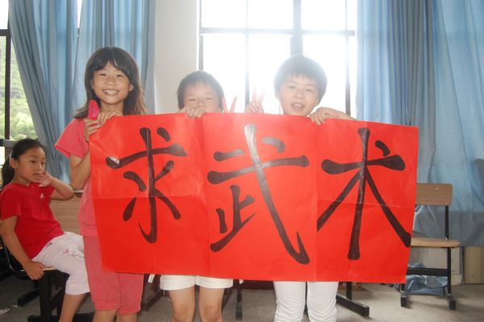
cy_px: 161
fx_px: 403
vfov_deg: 43.5
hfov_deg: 62.0
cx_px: 242
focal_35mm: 30
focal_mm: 20
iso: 400
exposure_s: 1/60
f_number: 3.8
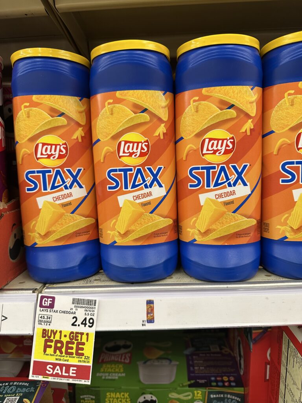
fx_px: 279
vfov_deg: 71.6
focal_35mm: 24
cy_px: 202
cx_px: 151
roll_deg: +1.2
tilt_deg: -9.9
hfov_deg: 56.8
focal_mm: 6.86
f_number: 1.78
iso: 160
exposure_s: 1/70
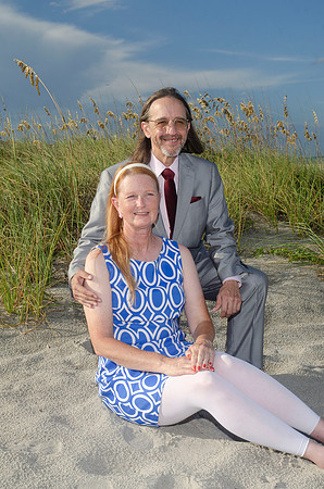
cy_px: 244
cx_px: 162
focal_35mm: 52
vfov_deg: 37.9
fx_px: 712
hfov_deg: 25.6
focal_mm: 35
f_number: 10
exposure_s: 1/250
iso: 100
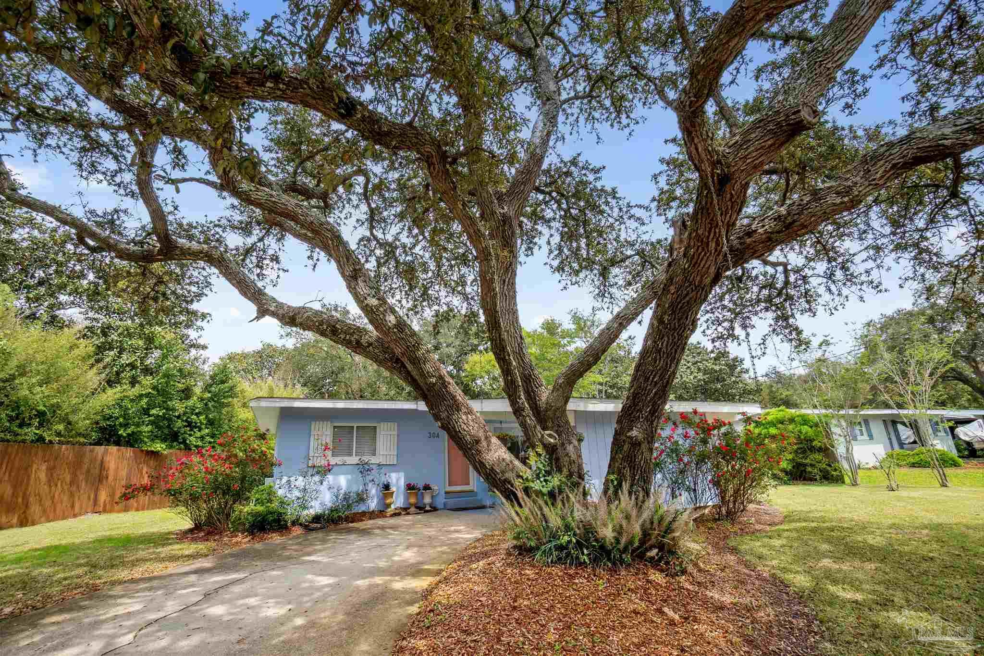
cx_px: 492
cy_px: 328
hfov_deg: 100.4
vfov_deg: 77.3
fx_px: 410
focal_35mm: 15
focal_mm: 10
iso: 100
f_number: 8
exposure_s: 1/200
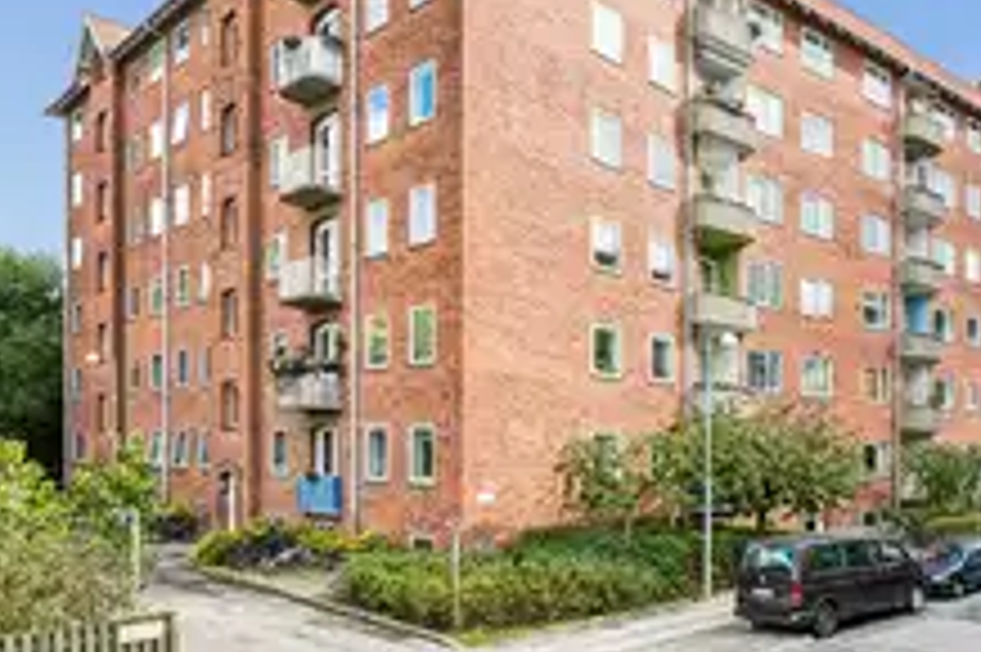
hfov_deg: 62.8
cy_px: 315
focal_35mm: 27
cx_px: 756
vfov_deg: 47.9
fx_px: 735
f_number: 6.3
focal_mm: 14
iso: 400
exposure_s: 1/400
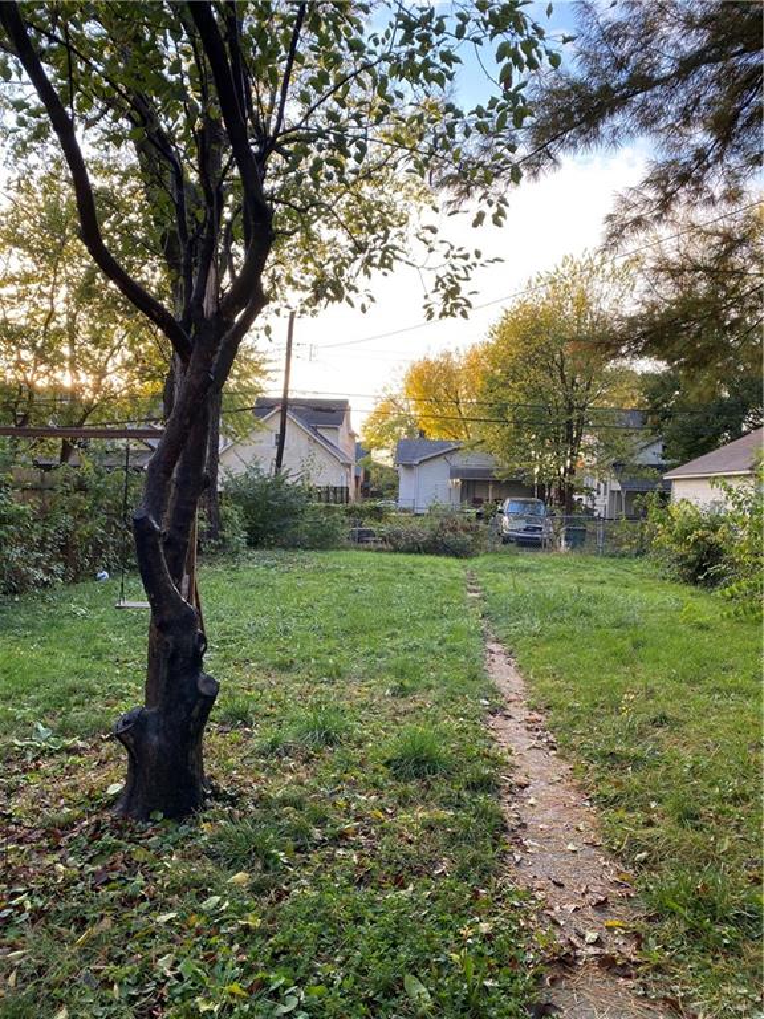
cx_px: 382
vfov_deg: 67.3
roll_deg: -0.5
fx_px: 765
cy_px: 510
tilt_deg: +3.1
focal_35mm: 26
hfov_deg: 53.1
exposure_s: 1/122
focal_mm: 4.25
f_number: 1.8
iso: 32
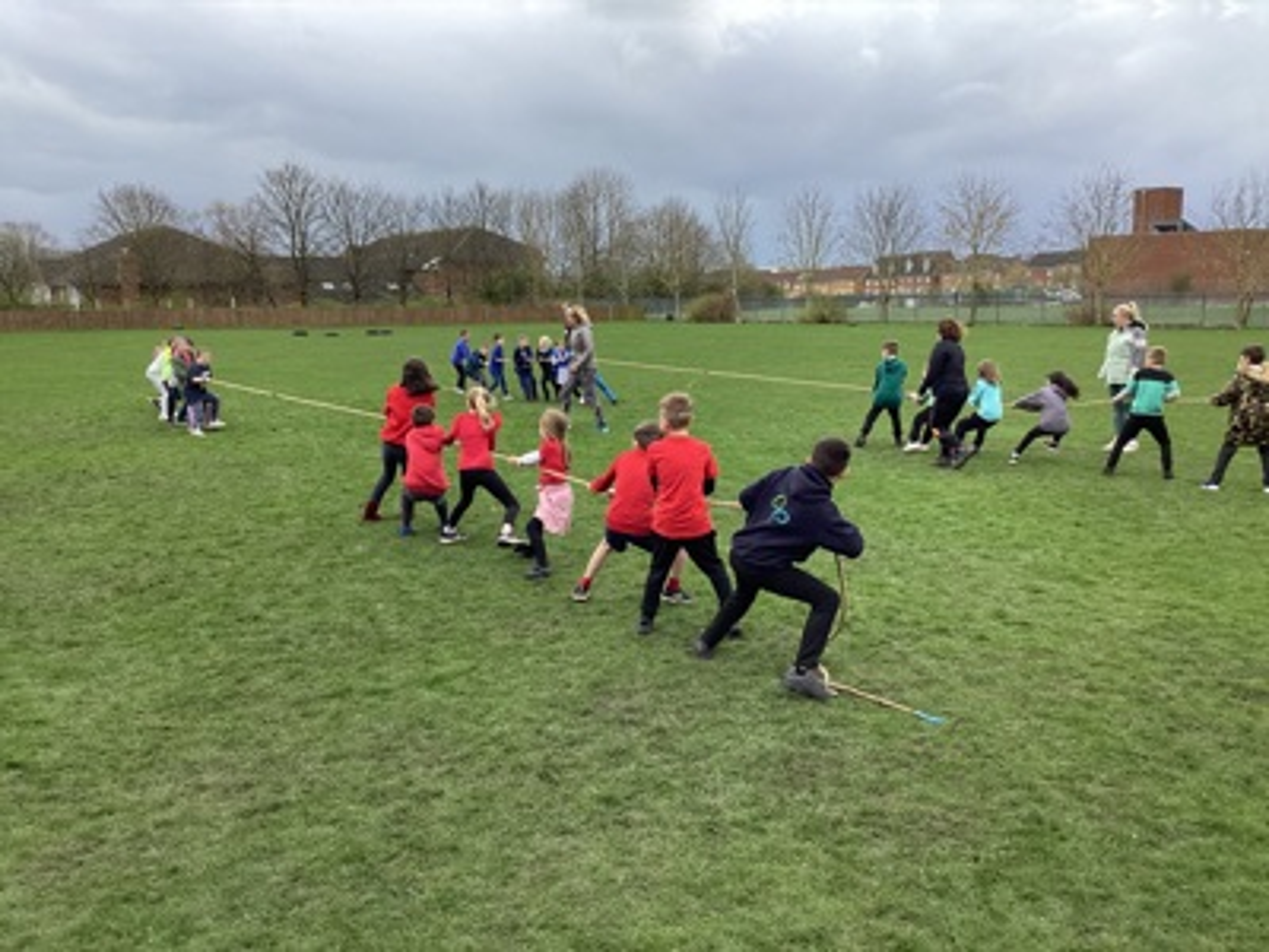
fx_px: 1136
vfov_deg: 45.4
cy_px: 476
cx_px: 634
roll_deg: +0.4
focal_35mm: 31
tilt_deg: -8.1
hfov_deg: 58.4
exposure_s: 1/243
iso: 25
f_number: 2.4
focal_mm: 3.3
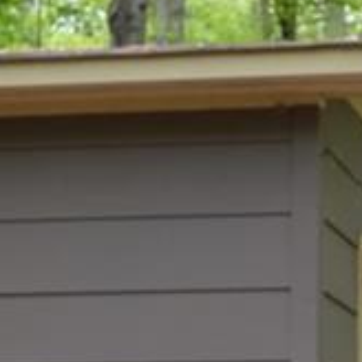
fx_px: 1881
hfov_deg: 10.7
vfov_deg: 10.5
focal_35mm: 159
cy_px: 607
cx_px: 492
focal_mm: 20
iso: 250
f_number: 5.6
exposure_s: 1/125
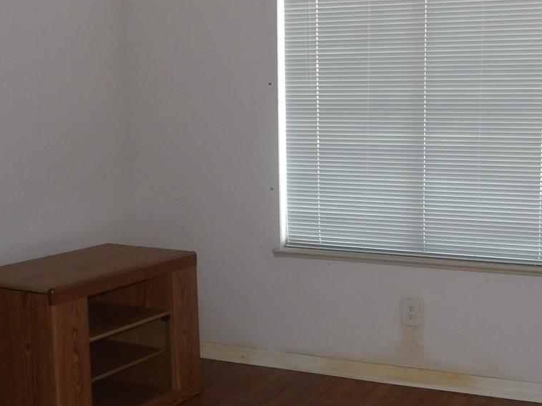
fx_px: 799
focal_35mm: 51
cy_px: 243
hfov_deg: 37.0
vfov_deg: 28.5
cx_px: 366
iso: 200
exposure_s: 1/33
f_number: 2.8
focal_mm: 4.3
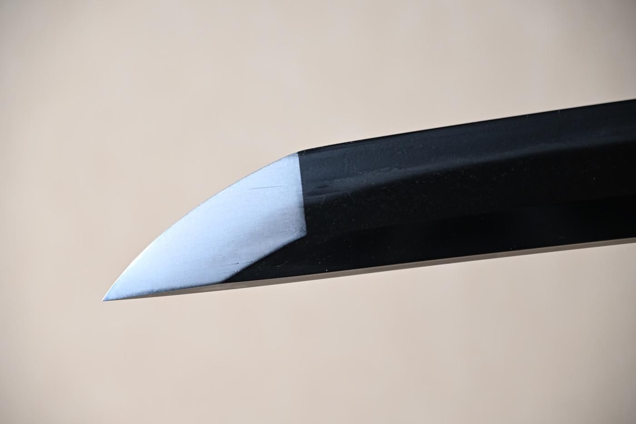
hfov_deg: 14.0
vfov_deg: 9.3
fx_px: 2597
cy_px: 212
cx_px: 318
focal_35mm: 147
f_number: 5.6
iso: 100
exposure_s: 1
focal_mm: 98
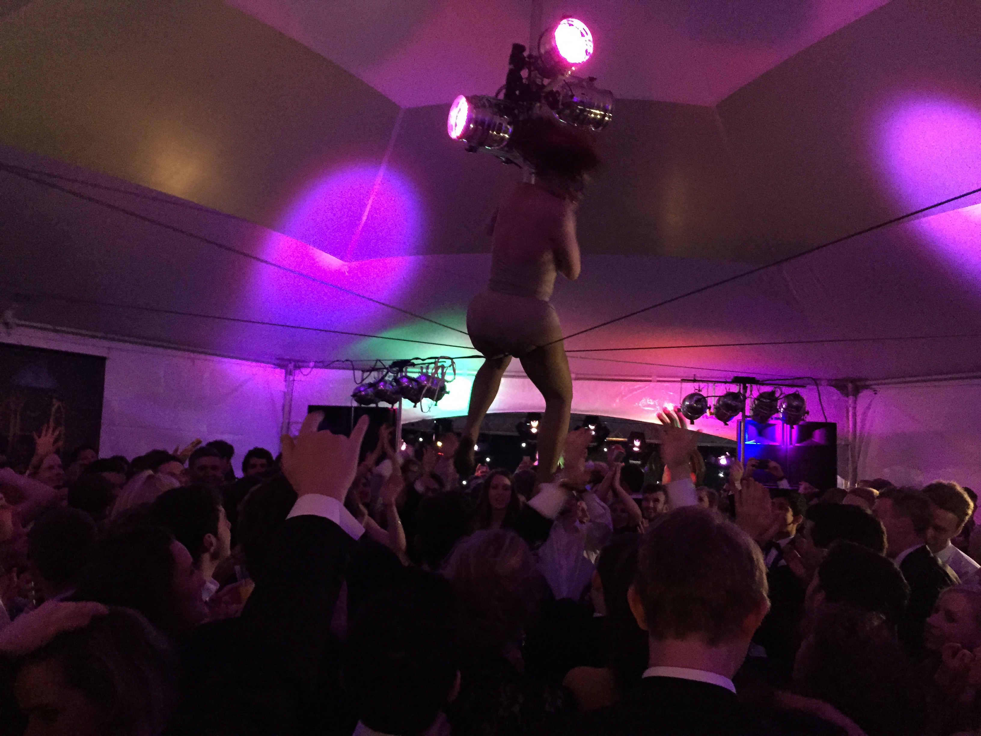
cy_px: 368
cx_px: 490
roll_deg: -3.0
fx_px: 822
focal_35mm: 29
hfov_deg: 61.7
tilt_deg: +5.8
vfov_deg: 48.2
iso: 400
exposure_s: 1/15
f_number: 2.2
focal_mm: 4.15
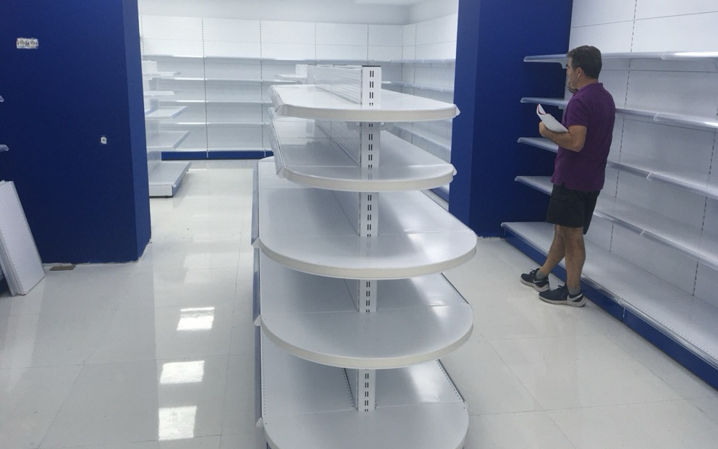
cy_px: 190
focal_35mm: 31
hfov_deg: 61.2
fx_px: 607
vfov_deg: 40.5
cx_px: 358
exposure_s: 1/100
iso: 40
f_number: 2.2
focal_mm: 4.15
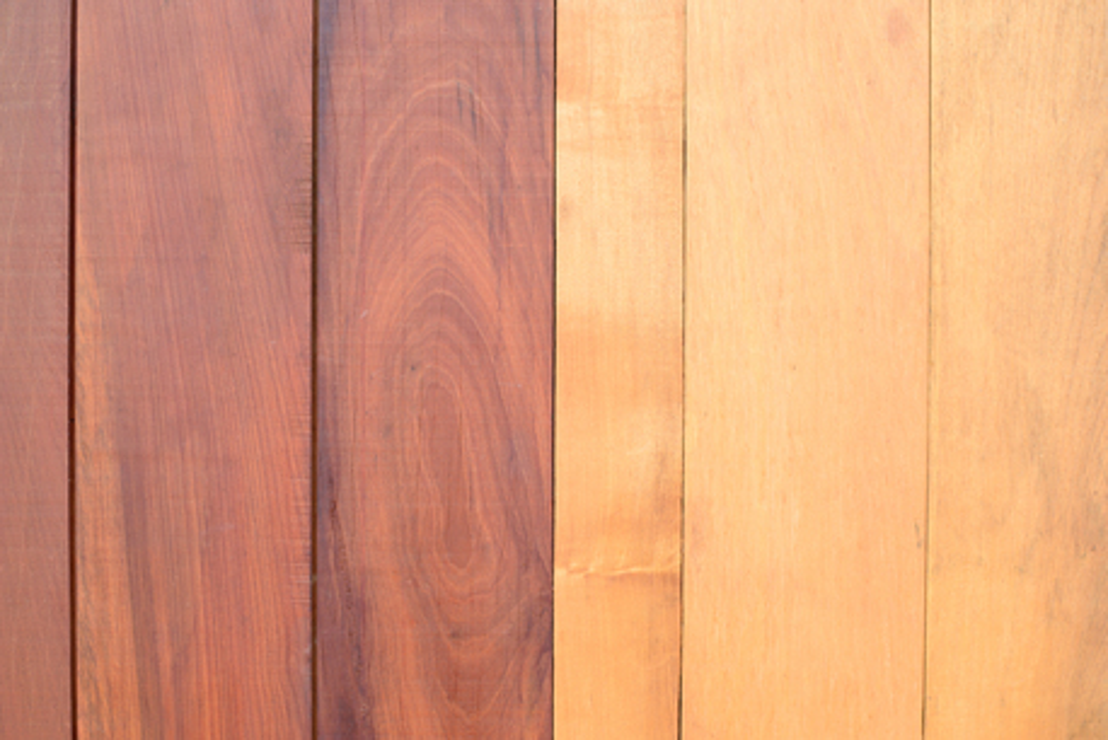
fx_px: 1540
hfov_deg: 39.6
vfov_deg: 27.0
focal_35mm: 50
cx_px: 554
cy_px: 370
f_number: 6.3
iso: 100
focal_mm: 50
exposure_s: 1/20
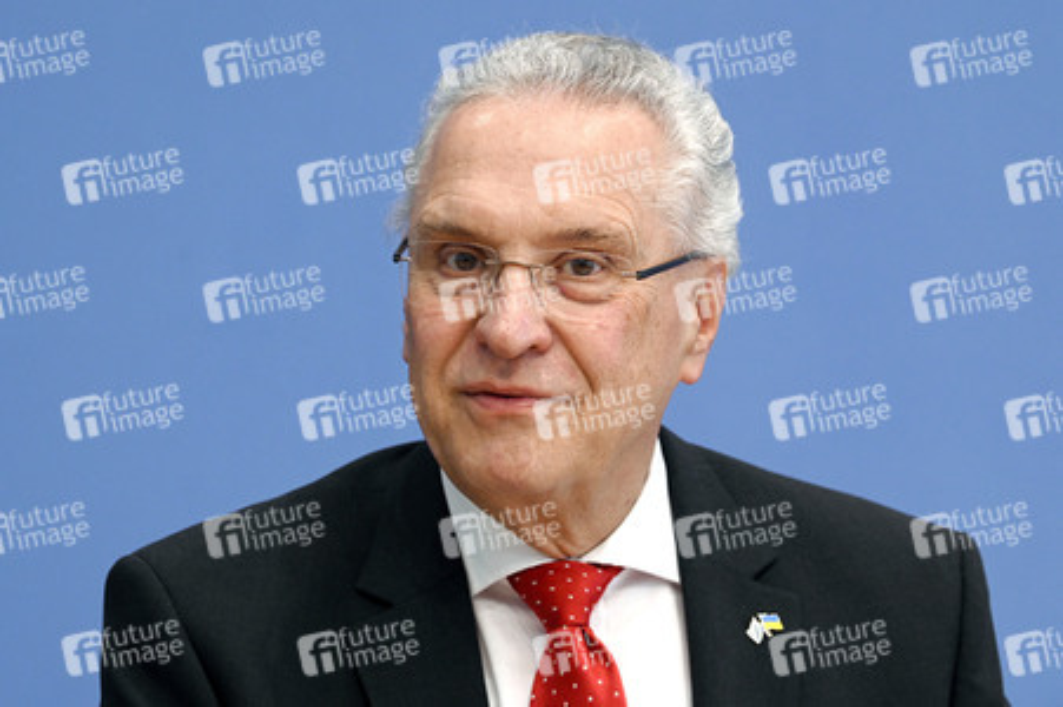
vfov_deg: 8.6
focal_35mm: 160
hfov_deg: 12.8
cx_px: 532
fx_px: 4721
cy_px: 354
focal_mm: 160
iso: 3200
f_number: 6.3
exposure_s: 1/500
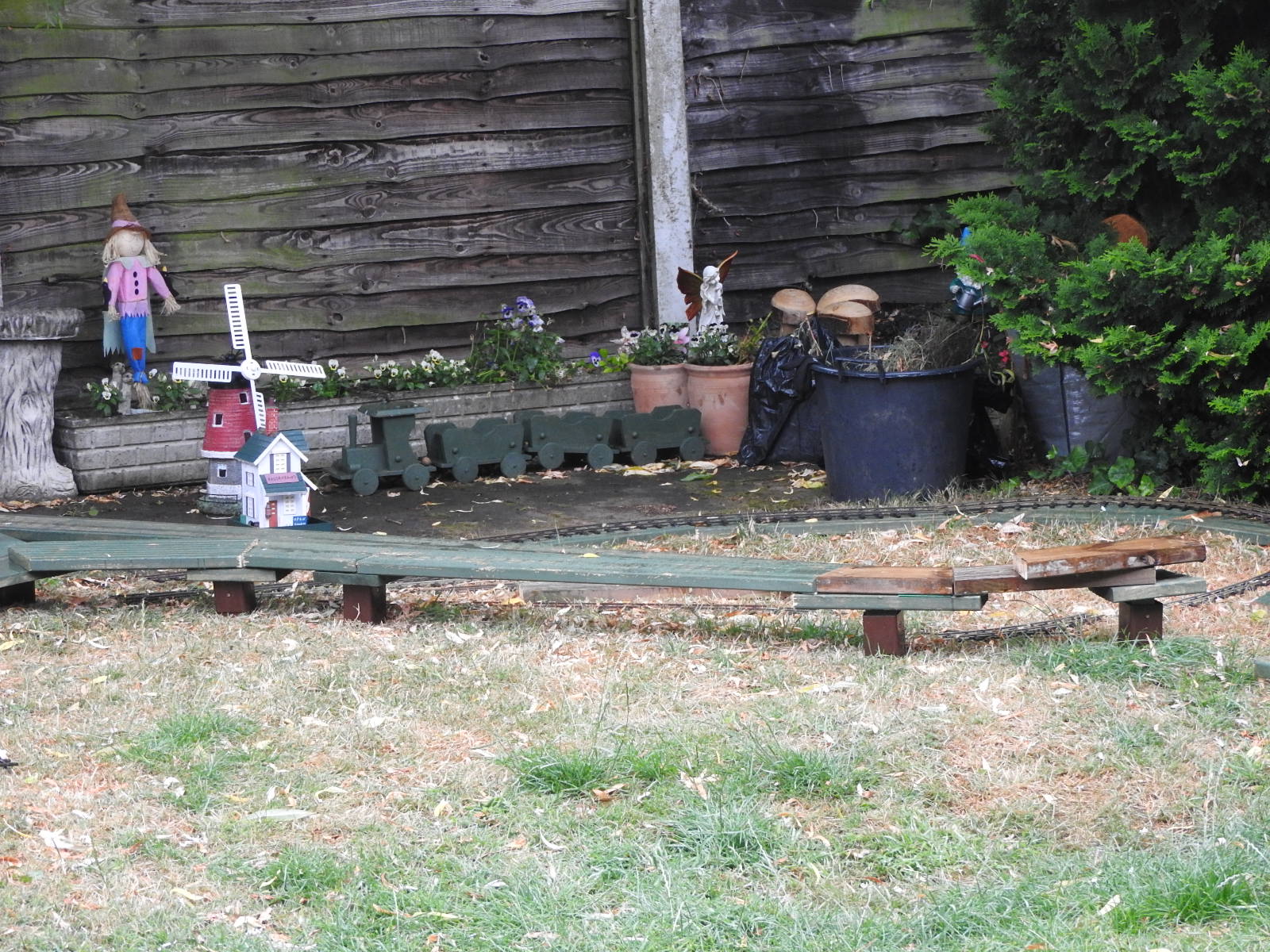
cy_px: 476
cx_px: 635
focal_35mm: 125
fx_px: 4586
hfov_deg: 15.8
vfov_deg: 11.9
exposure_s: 1/60
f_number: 5
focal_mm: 22.4
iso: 400
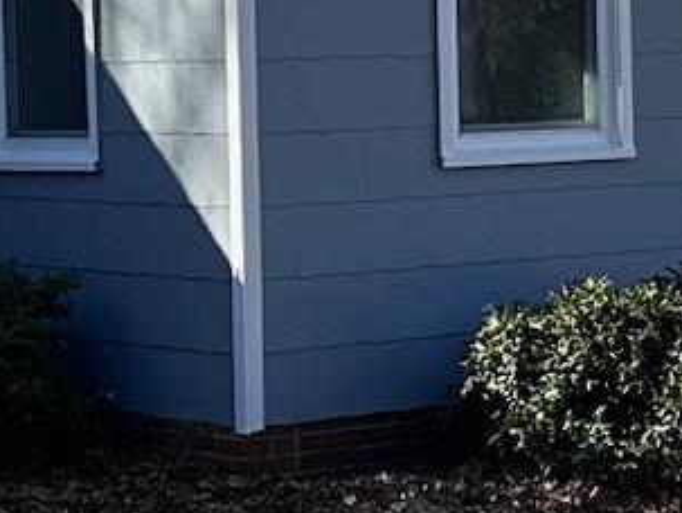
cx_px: 896
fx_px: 3195
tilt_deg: -0.9
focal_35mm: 162
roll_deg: +0.2
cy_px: 88
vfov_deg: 9.2
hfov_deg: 11.8
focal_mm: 6.86
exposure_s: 1/1812
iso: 80
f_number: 1.78
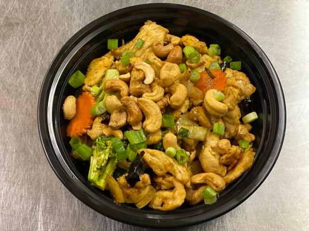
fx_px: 464
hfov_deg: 36.8
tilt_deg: -65.6
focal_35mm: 52
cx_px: 154
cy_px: 116
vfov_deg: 28.0
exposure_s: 1/40
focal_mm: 6
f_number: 2
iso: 250
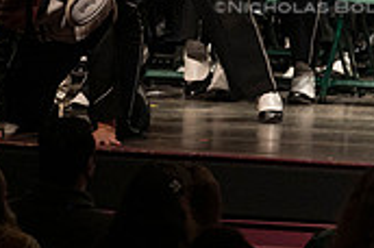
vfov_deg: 2.0
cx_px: 304
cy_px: -91
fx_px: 7010
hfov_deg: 3.1
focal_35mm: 676
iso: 1250
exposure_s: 1/500
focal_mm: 200
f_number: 3.5
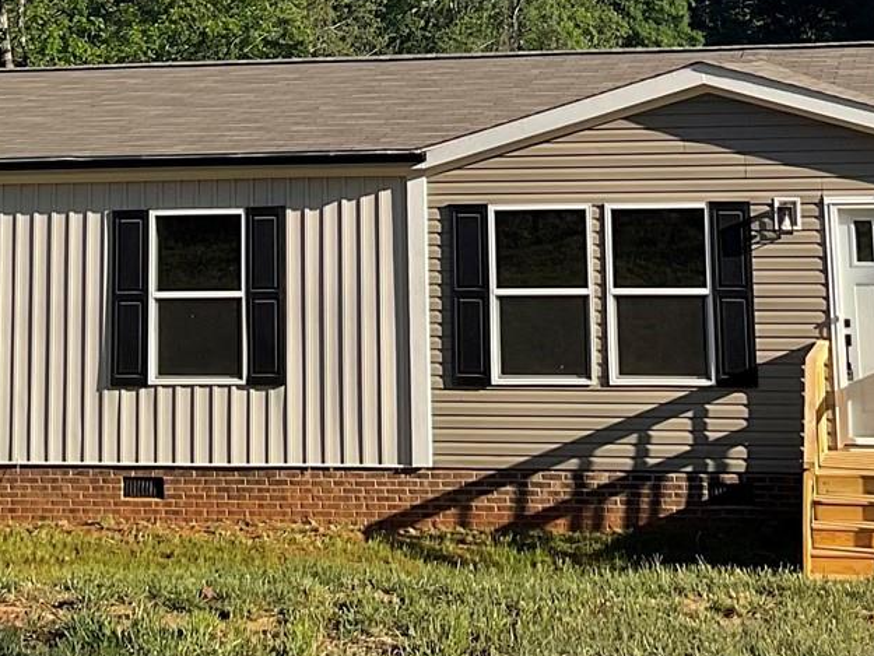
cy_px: -309
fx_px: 2399
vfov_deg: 14.6
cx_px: 487
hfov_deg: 20.6
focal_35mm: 95
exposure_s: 1/1412
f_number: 1.8
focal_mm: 3
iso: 16
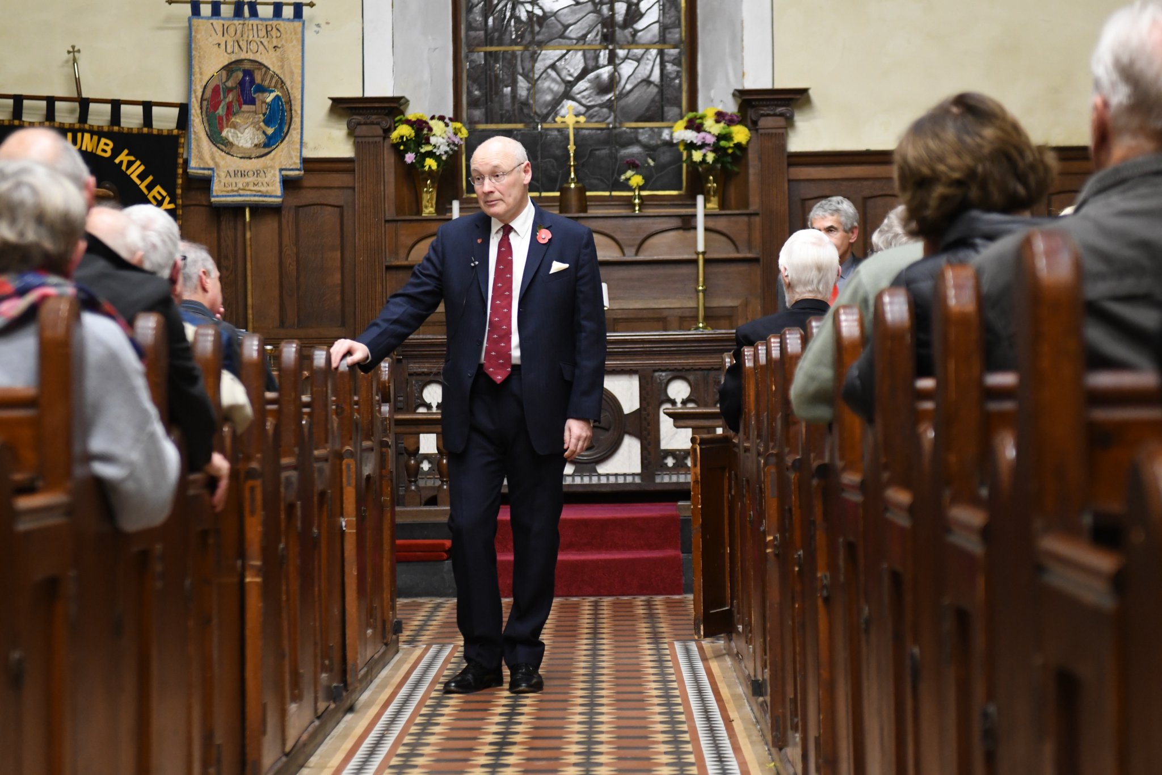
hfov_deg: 23.4
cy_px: 388
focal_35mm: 87
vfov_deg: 15.7
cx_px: 581
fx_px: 2808
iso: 2000
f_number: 2.8
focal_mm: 58
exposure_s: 1/60
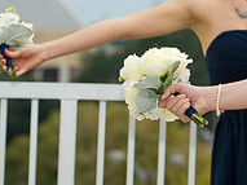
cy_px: 0
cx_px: 335
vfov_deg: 4.1
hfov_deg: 5.4
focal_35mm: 365
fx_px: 2603
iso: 200
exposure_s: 1/200
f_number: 4.5
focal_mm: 125
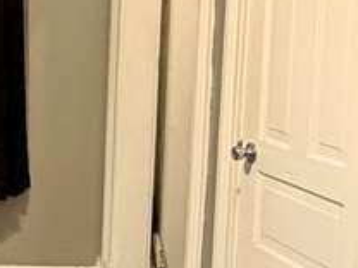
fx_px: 1003
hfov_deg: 17.5
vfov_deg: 15.2
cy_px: 96
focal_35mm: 97
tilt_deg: -7.1
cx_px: -231
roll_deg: -0.2
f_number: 2.2
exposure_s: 1/60
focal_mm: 2.22
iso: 250
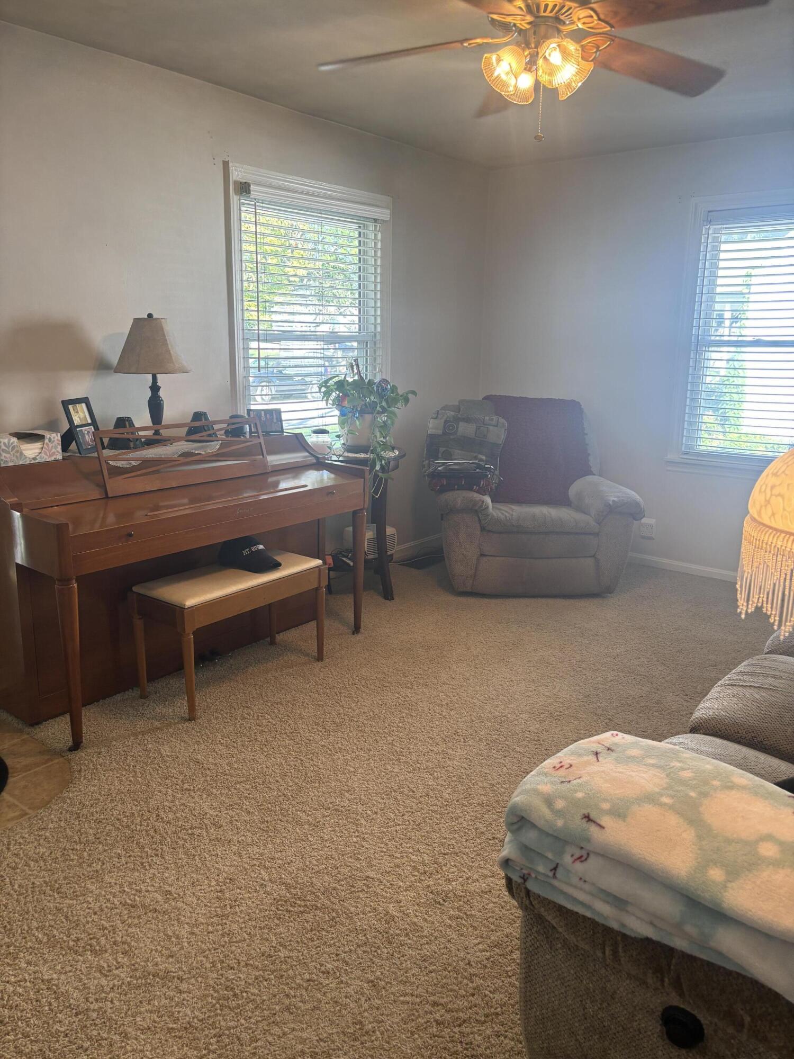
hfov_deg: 53.1
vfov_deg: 67.3
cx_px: 397
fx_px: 795
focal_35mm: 26
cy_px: 530
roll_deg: -1.6
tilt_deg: -12.8
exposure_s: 1/60
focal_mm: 5.96
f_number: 1.6
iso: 80
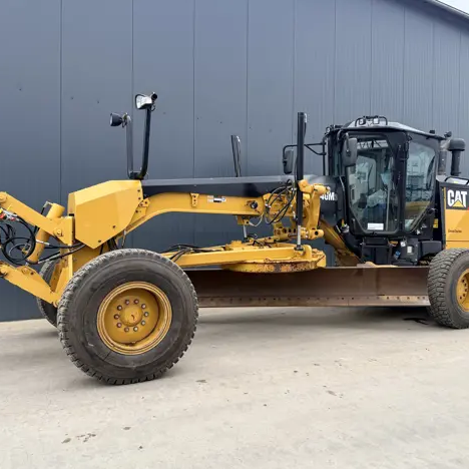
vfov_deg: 55.6
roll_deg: -1.0
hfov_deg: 55.4
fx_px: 445
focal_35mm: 29
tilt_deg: -1.6
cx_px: 266
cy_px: 240
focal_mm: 6.76
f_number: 1.78
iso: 80
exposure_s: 1/1192
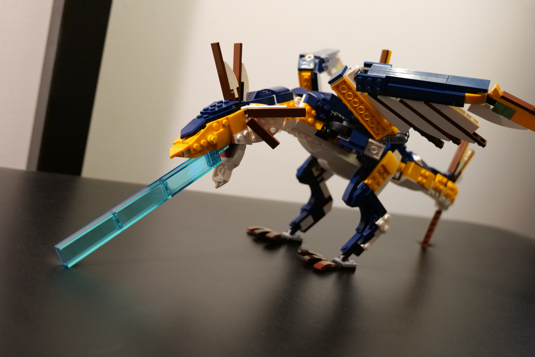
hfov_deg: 47.4
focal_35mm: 41
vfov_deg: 32.6
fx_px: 609
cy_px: 178
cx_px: 268
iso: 5000
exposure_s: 1/60
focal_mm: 41
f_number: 4.8
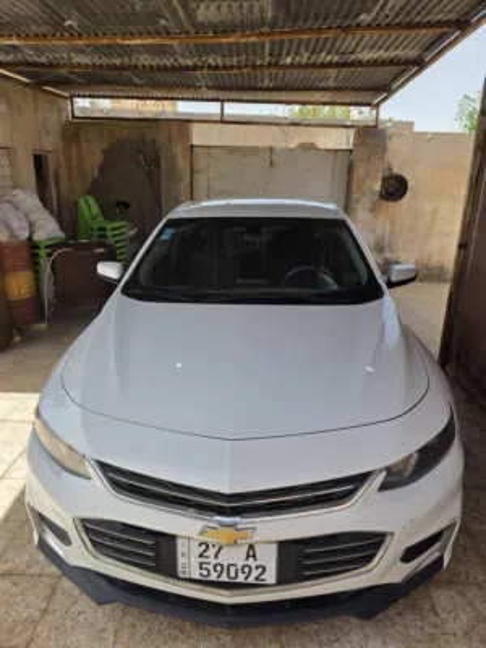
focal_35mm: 23
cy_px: 324
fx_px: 431
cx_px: 243
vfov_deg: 73.9
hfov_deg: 58.9
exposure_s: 1/2537
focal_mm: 6.3
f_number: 1.7
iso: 80
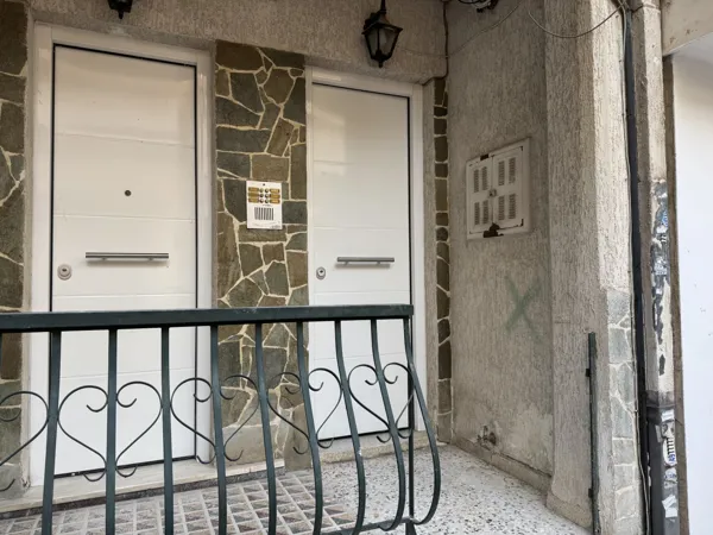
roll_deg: +0.7
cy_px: 268
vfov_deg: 56.8
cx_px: 356
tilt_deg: +2.0
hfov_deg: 71.6
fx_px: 494
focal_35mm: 24
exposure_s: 1/188
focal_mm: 6.76
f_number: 1.78
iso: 64
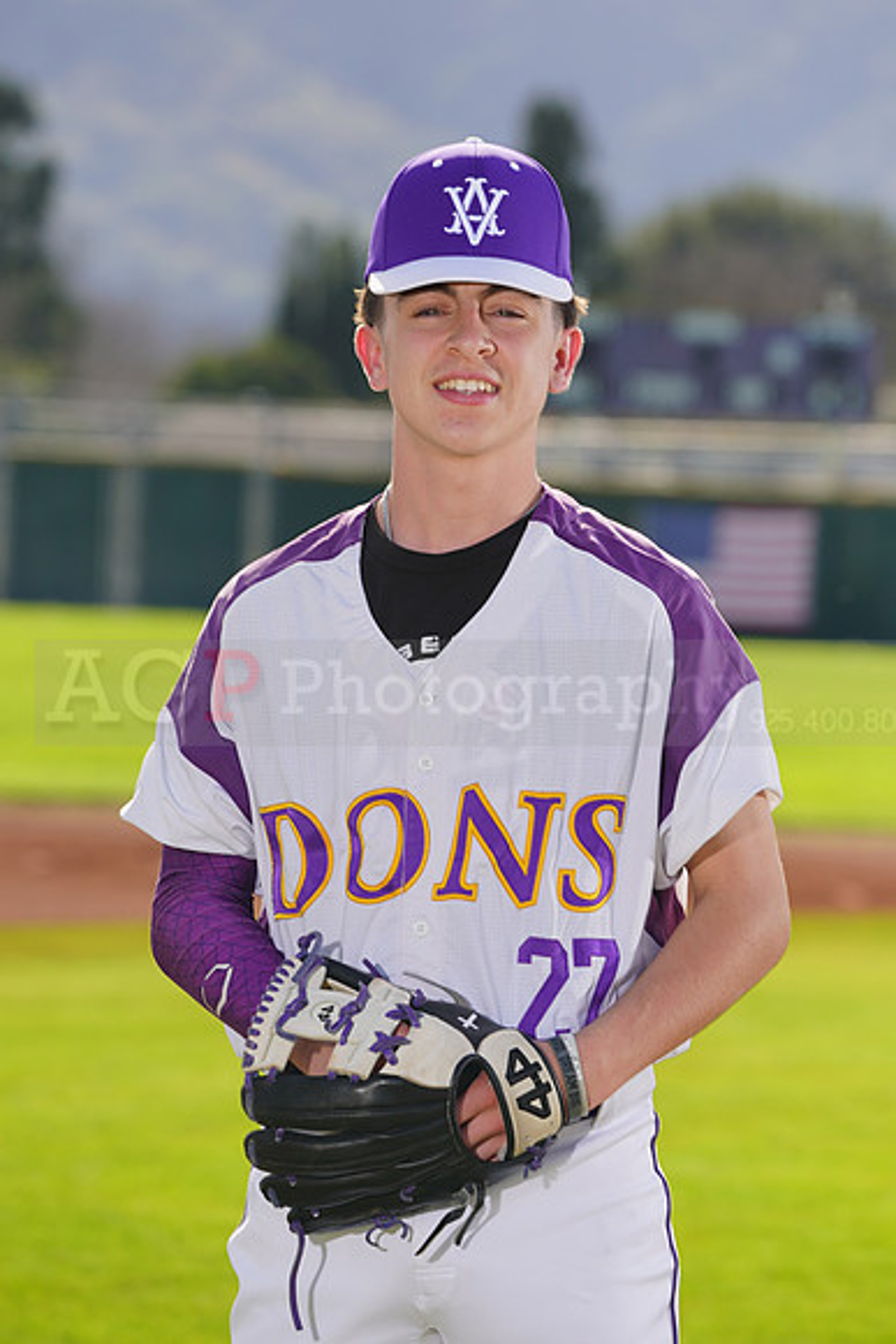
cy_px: 672
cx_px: 448
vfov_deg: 9.1
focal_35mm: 226
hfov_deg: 6.1
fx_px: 8432
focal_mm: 226
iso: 100
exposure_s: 1/250
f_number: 8
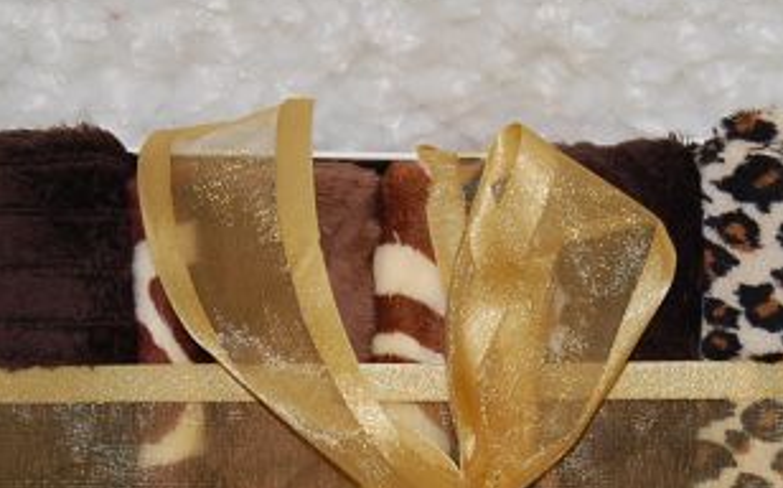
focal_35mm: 137
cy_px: 449
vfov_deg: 9.5
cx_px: 430
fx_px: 2921
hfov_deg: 15.3
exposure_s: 1/60
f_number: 5.3
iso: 400
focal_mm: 46
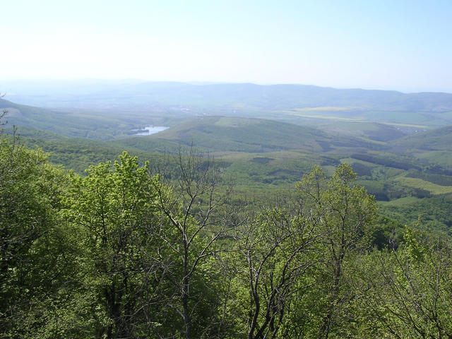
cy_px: 170
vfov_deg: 37.7
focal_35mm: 38
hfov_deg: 49.0
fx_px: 496
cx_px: 226
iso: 100
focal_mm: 5.8
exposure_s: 1/227
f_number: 5.6
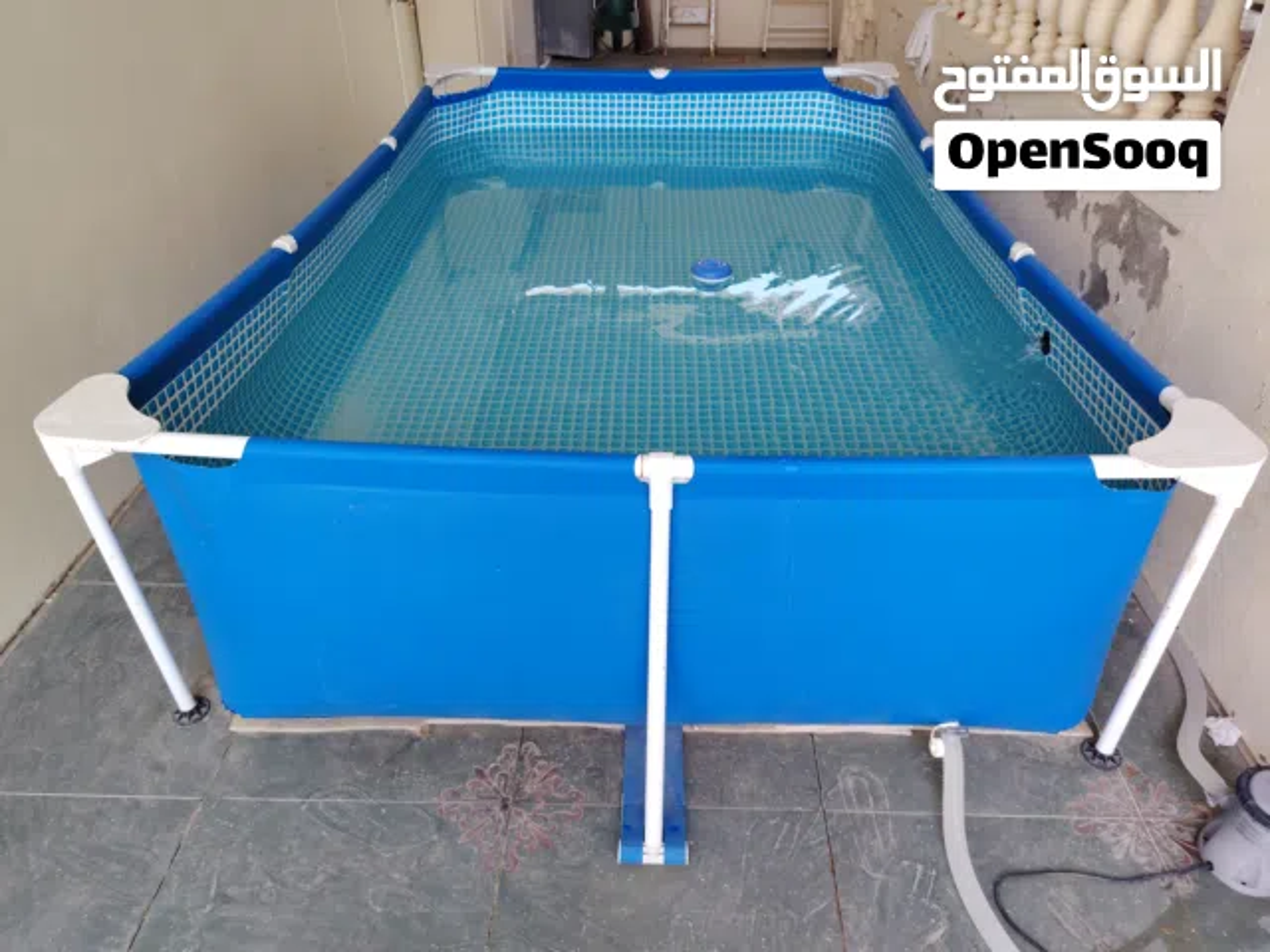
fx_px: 881
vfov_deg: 56.8
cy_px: 476
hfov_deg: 71.6
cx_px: 635
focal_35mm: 24
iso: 185
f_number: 1.75
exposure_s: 1/120
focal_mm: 5.25
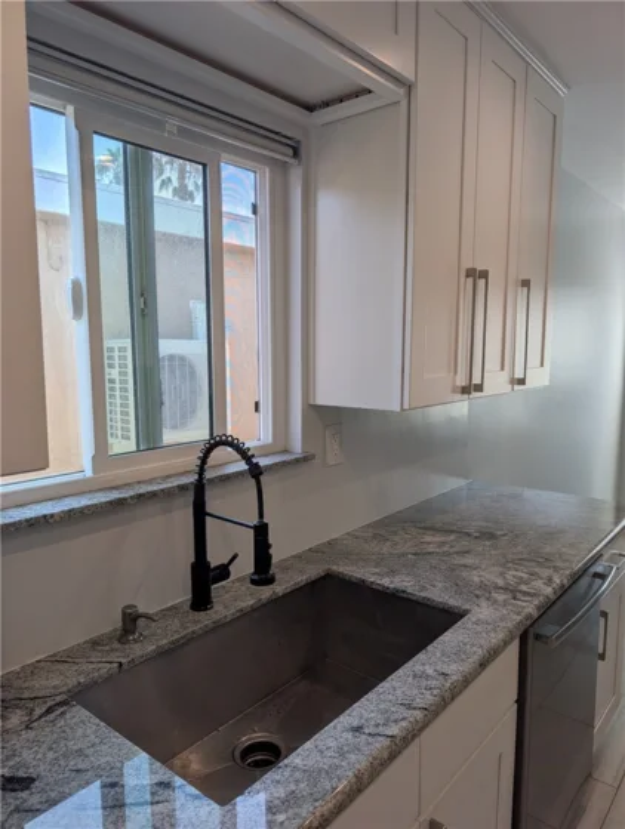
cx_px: 312
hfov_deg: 57.0
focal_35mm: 24
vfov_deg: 71.5
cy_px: 414
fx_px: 576
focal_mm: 6.9
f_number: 1.68
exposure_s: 1/1212
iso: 24
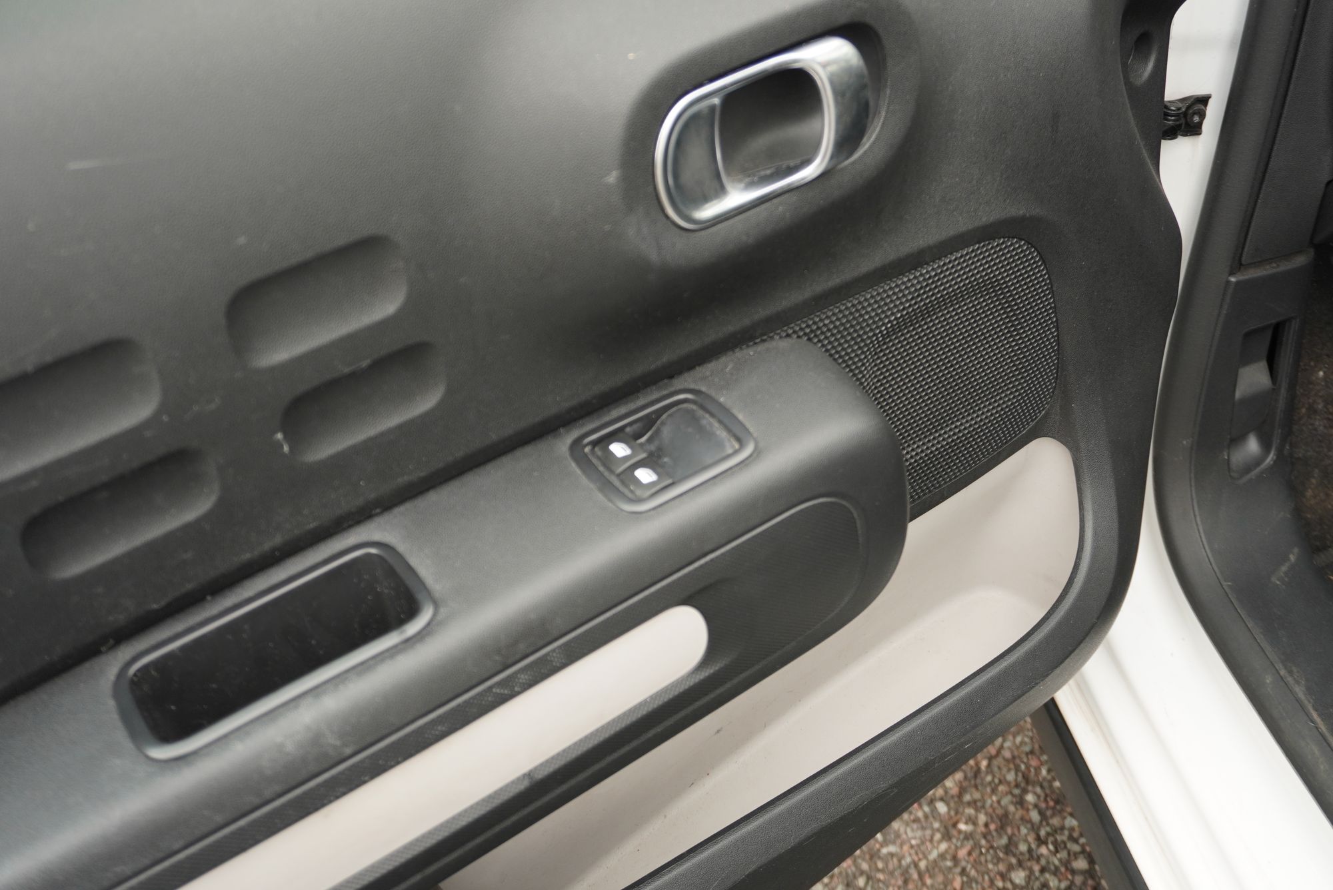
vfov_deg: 38.4
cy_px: 445
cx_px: 666
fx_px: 1278
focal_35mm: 34
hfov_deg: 55.1
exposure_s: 1/40
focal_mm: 23
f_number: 4.5
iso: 400
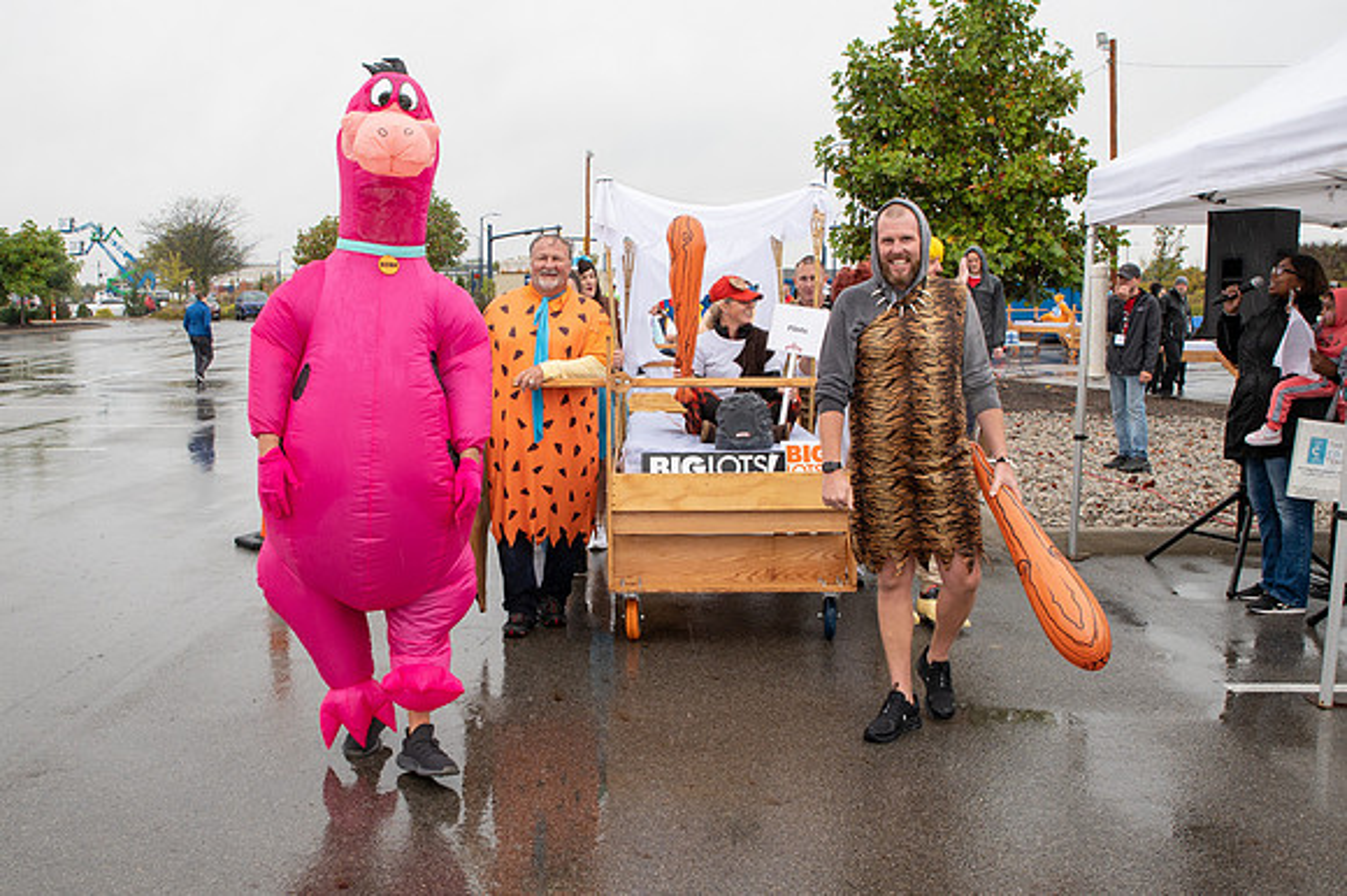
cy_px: 448
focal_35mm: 35
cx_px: 596
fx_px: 1300
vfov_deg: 38.1
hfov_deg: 54.7
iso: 400
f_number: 7.1
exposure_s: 1/200
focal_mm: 24
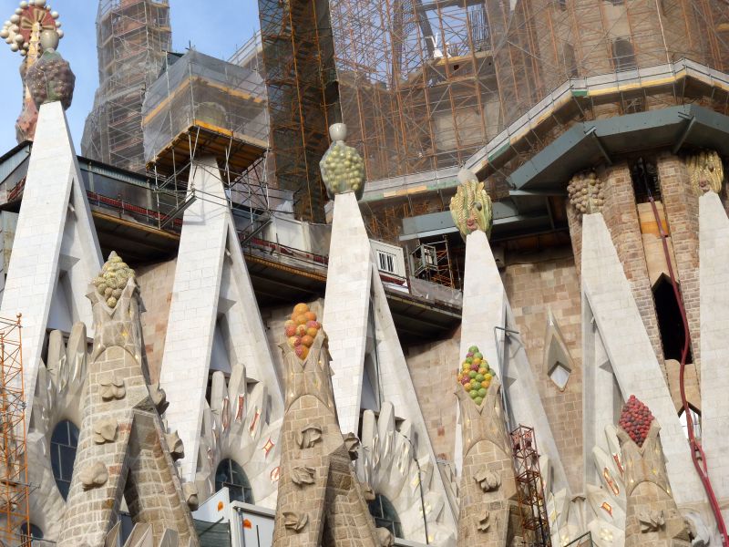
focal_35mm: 129
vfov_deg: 11.5
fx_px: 2717
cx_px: 364
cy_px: 274
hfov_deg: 15.3
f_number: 5.6
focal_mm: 23
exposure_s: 1/250
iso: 80
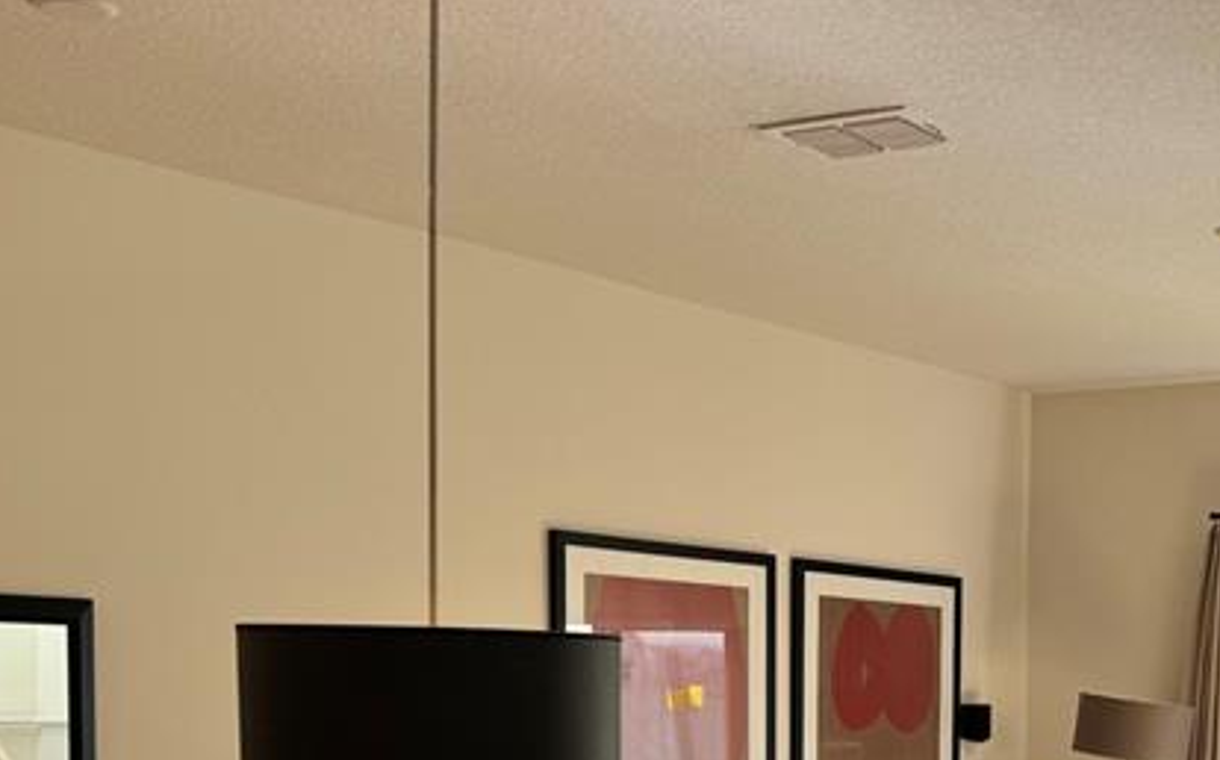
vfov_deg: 19.5
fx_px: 2093
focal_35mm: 63
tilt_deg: -5.5
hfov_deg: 31.4
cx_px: 1031
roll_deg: -1.0
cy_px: 884
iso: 64
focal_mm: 6.76
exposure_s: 1/120
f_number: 1.78
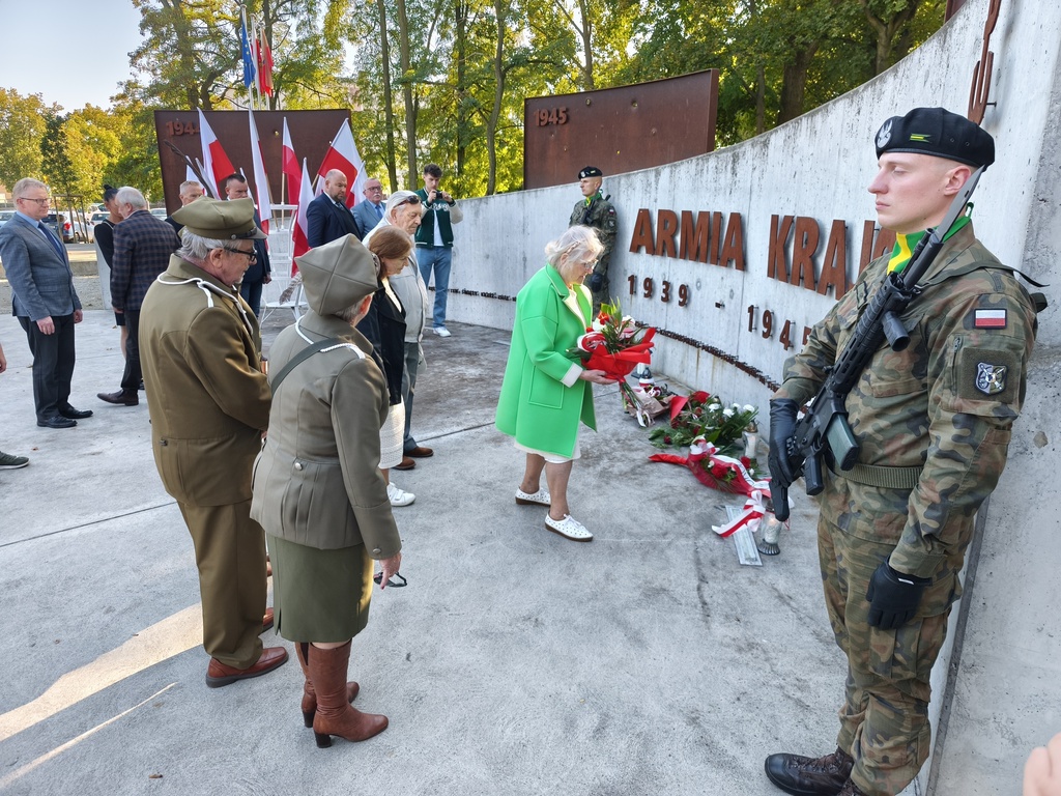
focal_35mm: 23
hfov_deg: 73.9
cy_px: 398
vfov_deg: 58.9
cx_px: 530
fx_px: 705
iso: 80
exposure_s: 1/100
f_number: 1.6
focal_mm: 6.57
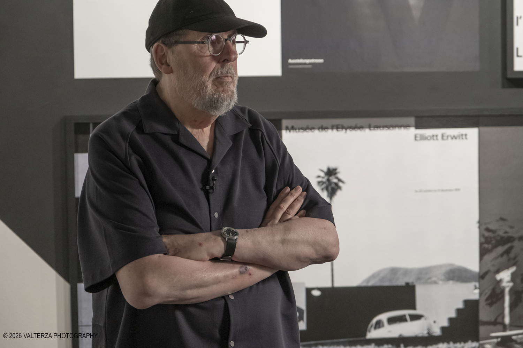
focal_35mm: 95
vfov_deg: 14.4
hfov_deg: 21.5
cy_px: 174
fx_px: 1380
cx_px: 262
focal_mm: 63
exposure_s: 1/125
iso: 2500
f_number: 4
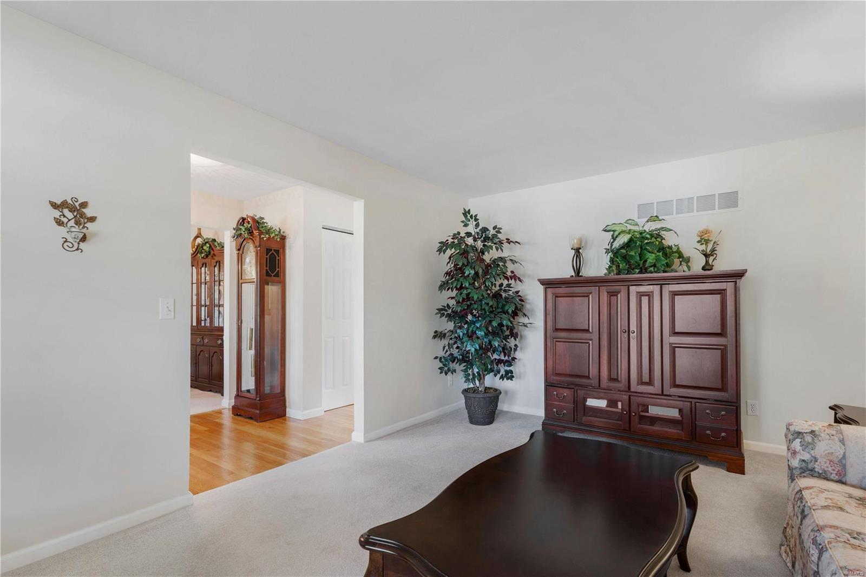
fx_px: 385
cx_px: 433
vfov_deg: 73.7
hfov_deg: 96.7
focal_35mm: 16
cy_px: 288
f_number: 6.3
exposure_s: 1/13
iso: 500
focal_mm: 16
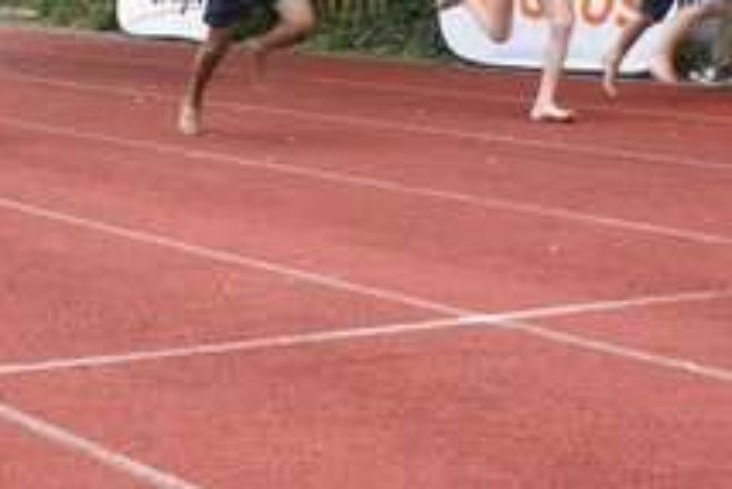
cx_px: -41
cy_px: -123
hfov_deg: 18.6
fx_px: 2157
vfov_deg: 12.6
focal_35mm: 106
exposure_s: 1/160
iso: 100
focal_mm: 28
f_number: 5
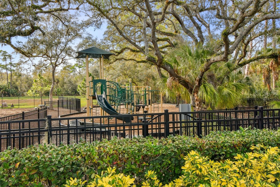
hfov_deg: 61.9
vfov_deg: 43.6
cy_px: 94
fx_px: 233
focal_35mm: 30
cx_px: 140
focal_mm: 20
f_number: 7.1
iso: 100
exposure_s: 1/160
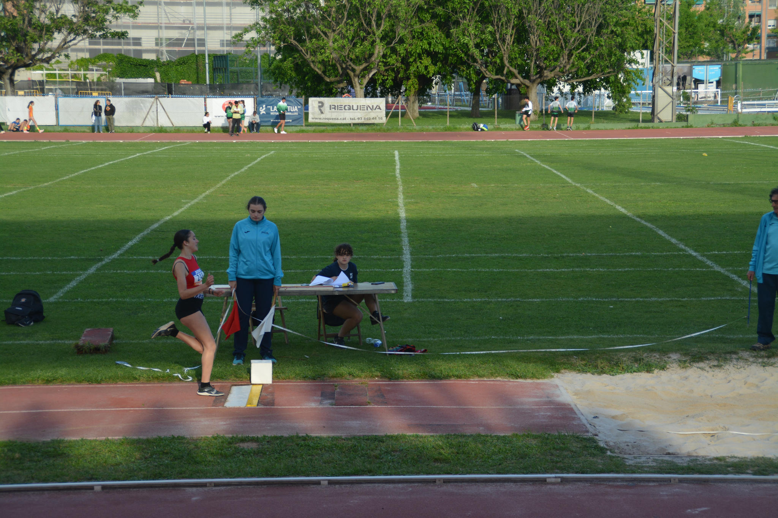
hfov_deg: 24.2
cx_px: 389
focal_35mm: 84
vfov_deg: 16.3
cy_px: 259
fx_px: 1815
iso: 400
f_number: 5
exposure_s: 1/1000
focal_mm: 56
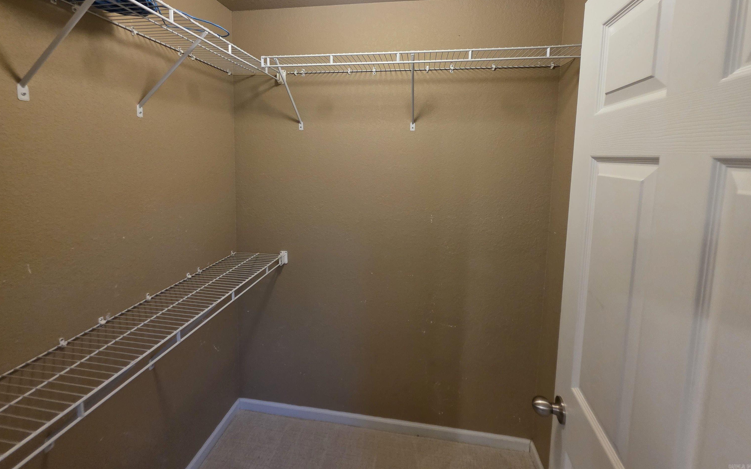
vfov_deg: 77.6
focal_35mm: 14
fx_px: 287
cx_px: 372
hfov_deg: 105.3
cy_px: 183
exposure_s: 1/60
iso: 400
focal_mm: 2.2
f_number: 1.9
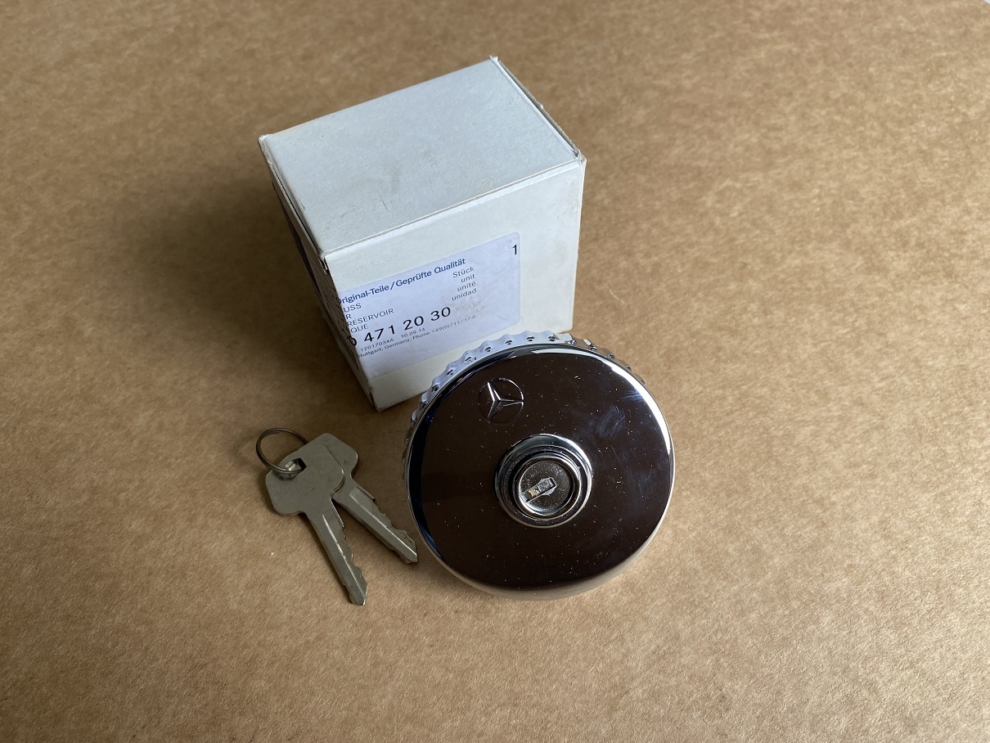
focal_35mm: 26
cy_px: 372
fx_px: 744
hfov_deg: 67.3
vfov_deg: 53.1
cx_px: 495
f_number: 1.8
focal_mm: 4.25
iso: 100
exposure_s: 1/121
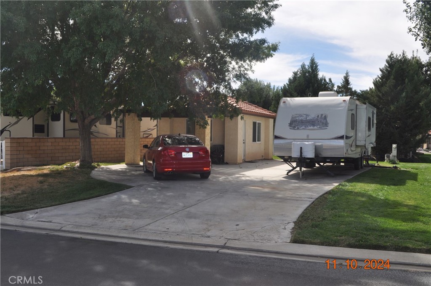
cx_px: 216
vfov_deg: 34.1
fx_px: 466
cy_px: 143
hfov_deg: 49.6
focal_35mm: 39
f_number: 11
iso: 200
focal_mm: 26
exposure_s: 1/200
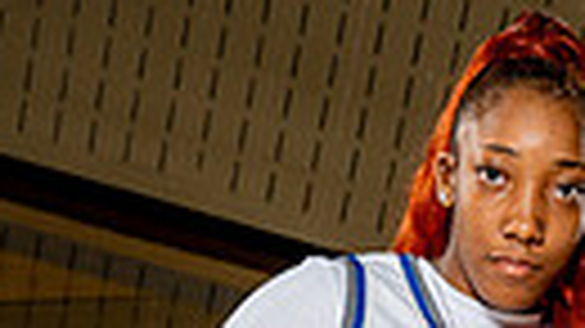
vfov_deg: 7.0
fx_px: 2465
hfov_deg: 13.4
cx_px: 504
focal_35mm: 159
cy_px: 885
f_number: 8
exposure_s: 1/250
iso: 400
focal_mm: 44
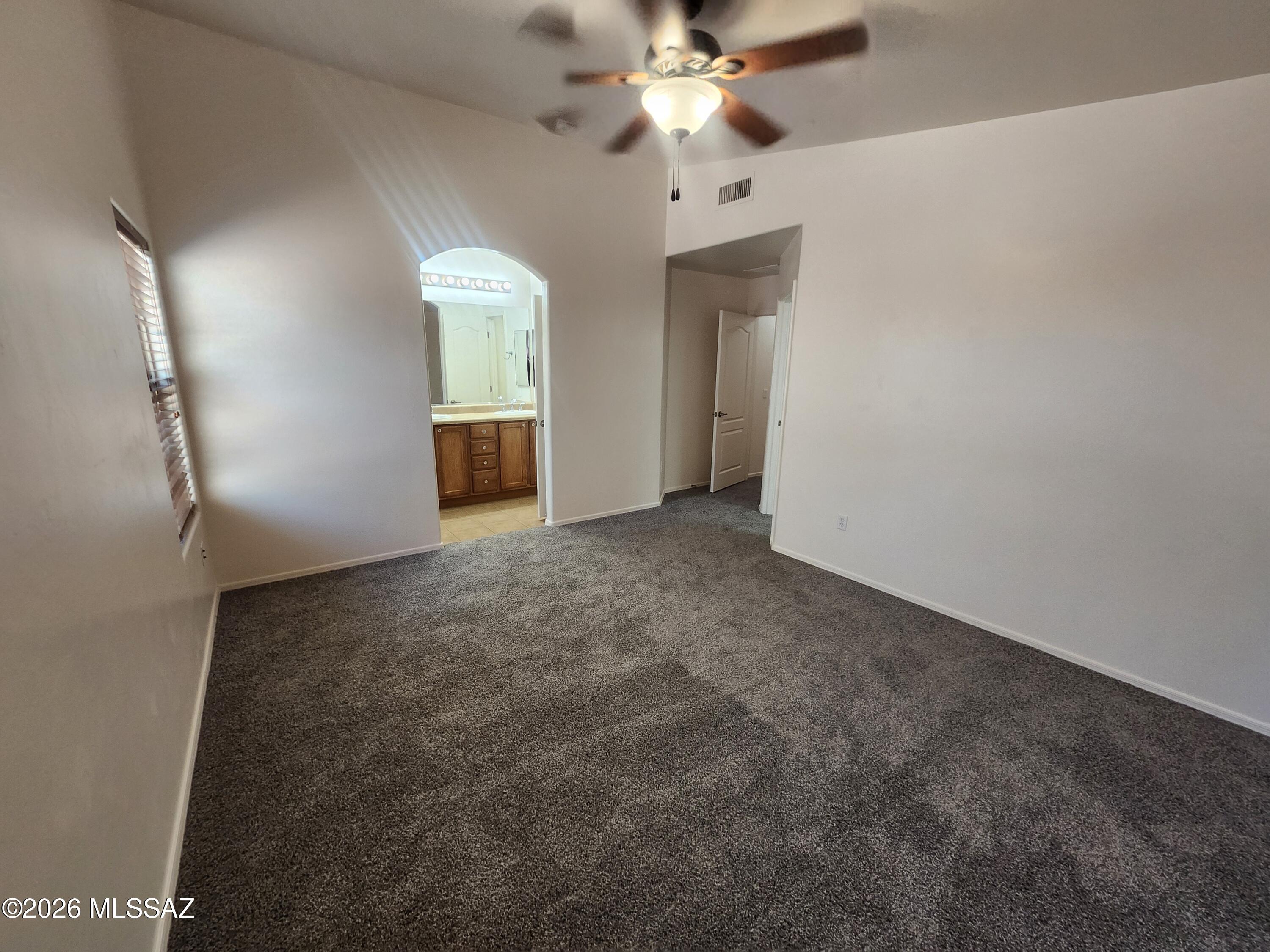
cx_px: 635
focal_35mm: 13
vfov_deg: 89.9
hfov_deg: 106.2
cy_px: 476
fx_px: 477
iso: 200
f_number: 2.2
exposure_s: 1/60
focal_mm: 1.74
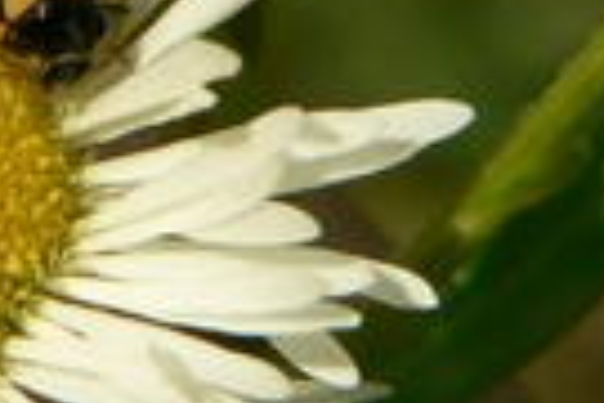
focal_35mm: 400
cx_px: -45
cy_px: -99
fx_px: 6711
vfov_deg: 3.4
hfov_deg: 5.1
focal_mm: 13.5
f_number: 5.6
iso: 80
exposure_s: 1/640
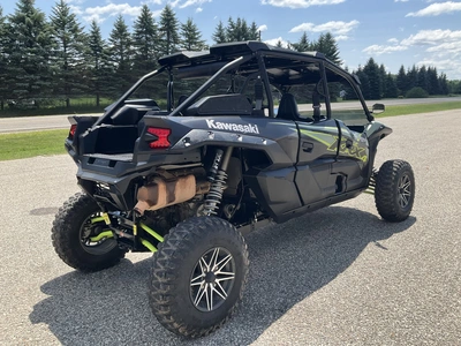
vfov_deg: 48.2
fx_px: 386
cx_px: 230
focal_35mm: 29
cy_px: 173
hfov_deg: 61.7
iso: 25
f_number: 1.8
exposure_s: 1/842
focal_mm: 3
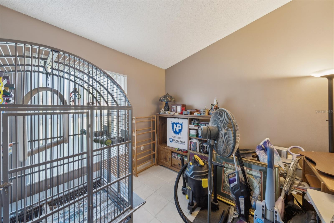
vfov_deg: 90.0
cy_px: 112
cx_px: 167
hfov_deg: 112.6
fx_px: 111
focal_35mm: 12
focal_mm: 12
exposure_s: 1/2.5
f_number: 8
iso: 320
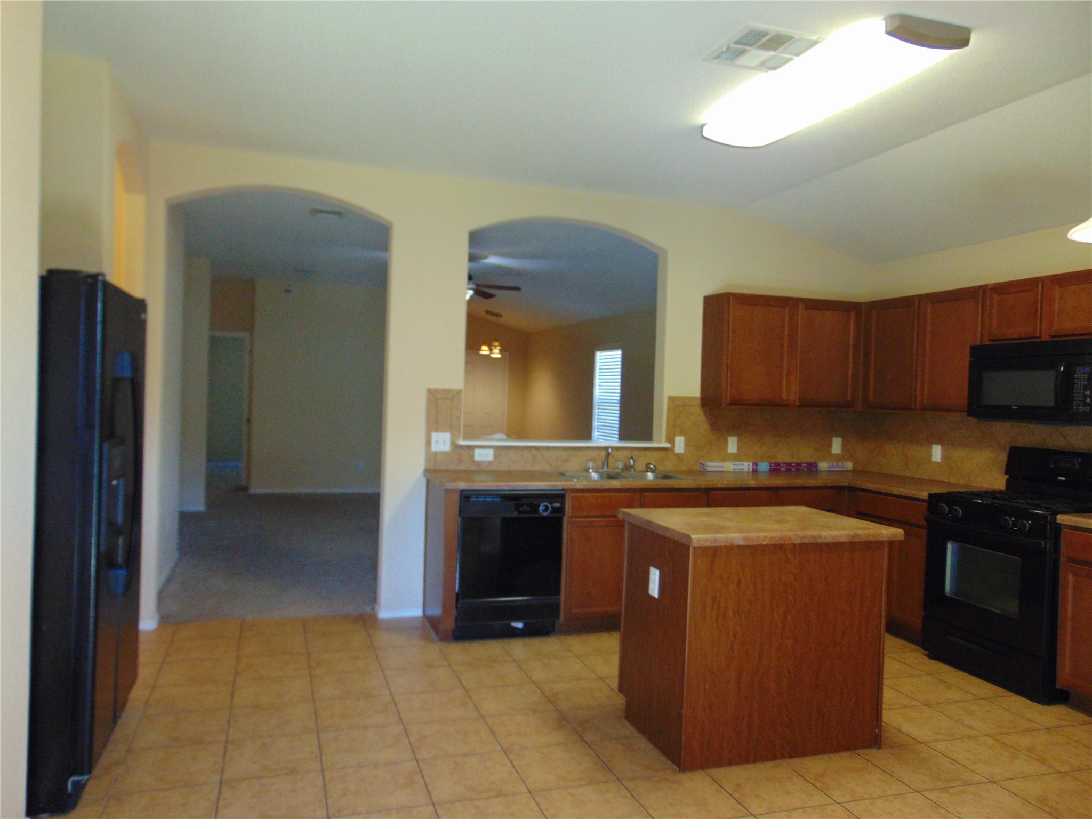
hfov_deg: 69.4
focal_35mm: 25
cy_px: 410
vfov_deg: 54.9
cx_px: 546
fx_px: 789
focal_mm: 4.5
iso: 250
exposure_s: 1/30
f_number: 3
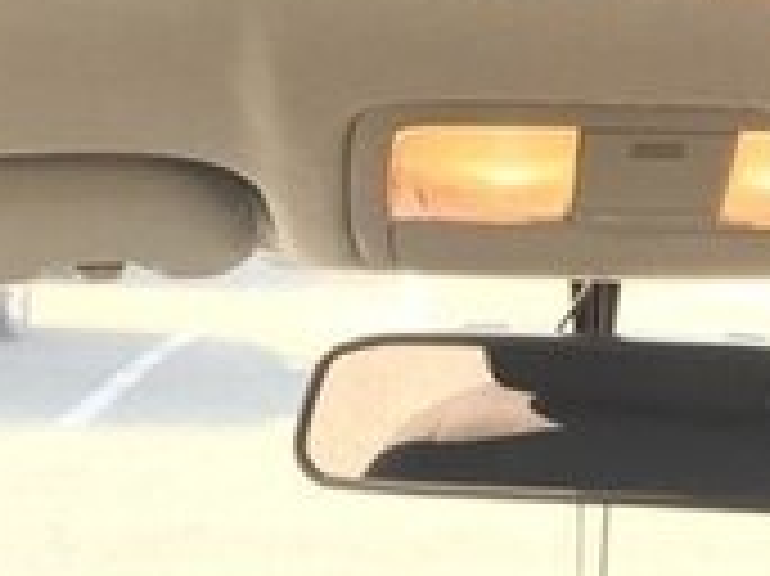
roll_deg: -3.4
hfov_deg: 17.2
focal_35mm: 112
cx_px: 738
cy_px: 1082
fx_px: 2490
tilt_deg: -21.0
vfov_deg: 12.0
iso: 50
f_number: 2.2
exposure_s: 1/100
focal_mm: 4.15
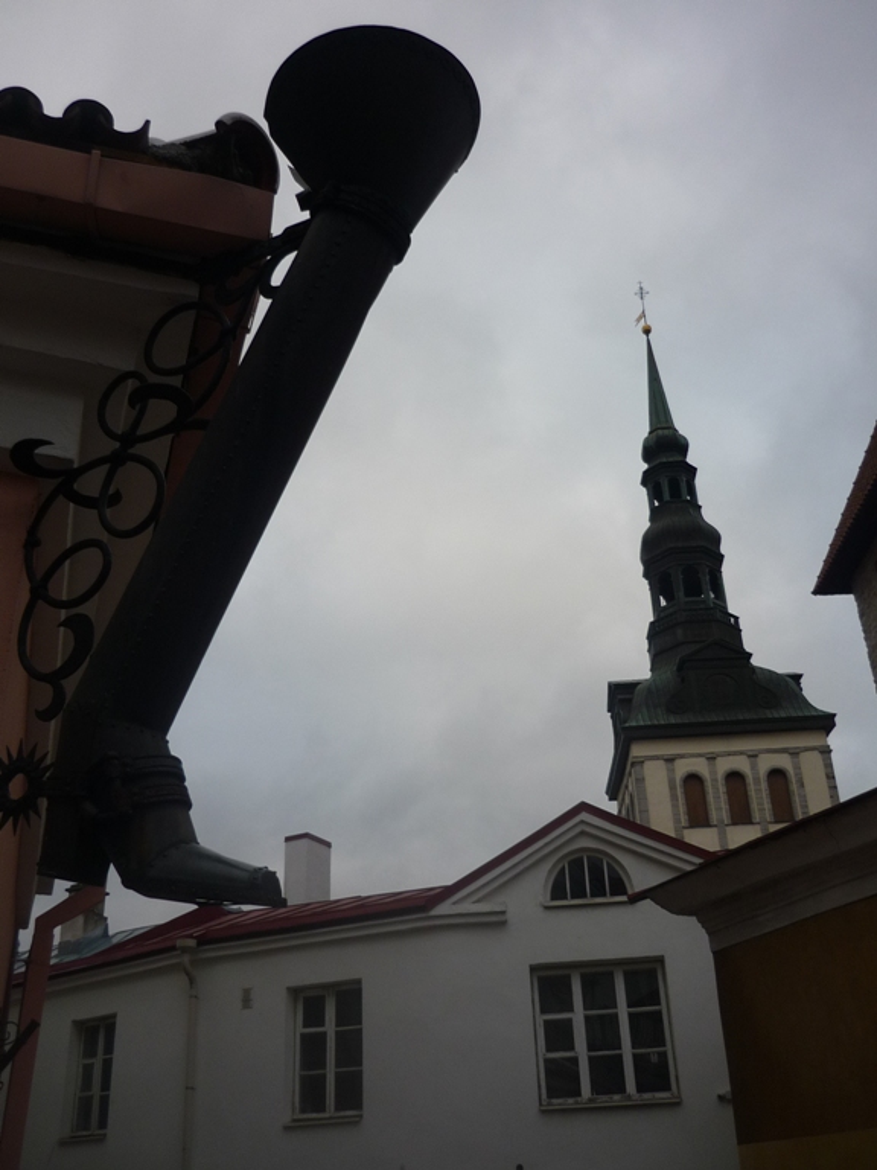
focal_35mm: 33
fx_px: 1115
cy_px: 585
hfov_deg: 42.9
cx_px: 438
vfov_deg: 55.4
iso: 100
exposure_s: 1/250
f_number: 2.8
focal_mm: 5.5
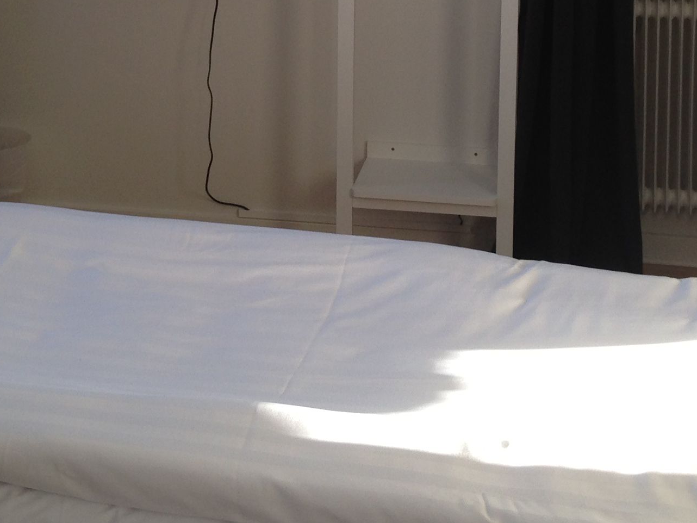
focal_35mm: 84
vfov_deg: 16.8
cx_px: 221
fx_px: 1692
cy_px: -114
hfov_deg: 23.2
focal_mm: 4.13
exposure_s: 1/173
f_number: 2.4
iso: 50
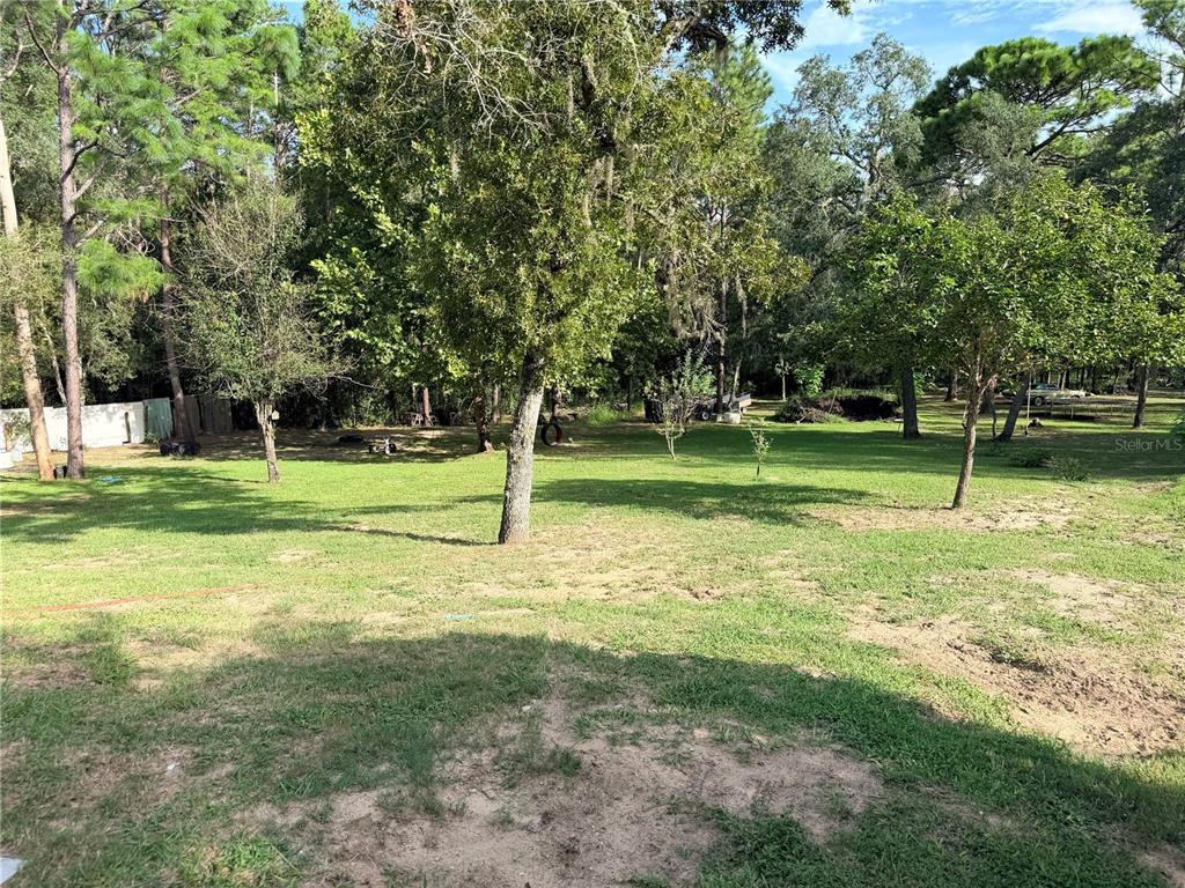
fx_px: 822
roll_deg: +1.5
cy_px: 444
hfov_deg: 71.6
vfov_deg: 56.8
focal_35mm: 24
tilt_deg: -9.0
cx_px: 592
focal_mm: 6.76
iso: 80
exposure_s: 1/1689
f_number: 1.78
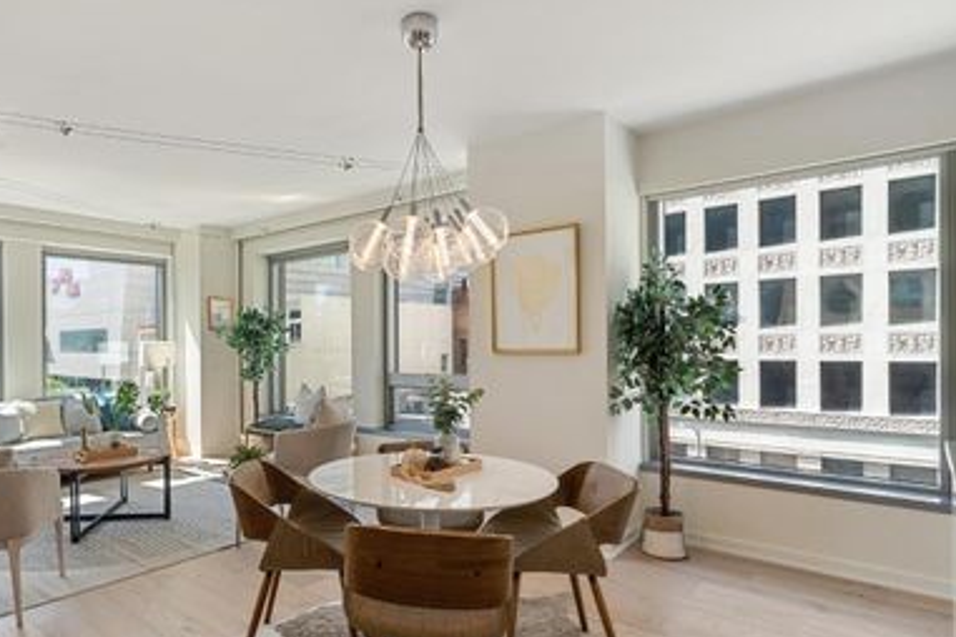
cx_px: 346
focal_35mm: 21
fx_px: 558
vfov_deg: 59.4
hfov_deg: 79.4
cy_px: 352
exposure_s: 1/6
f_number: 11
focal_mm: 16
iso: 100
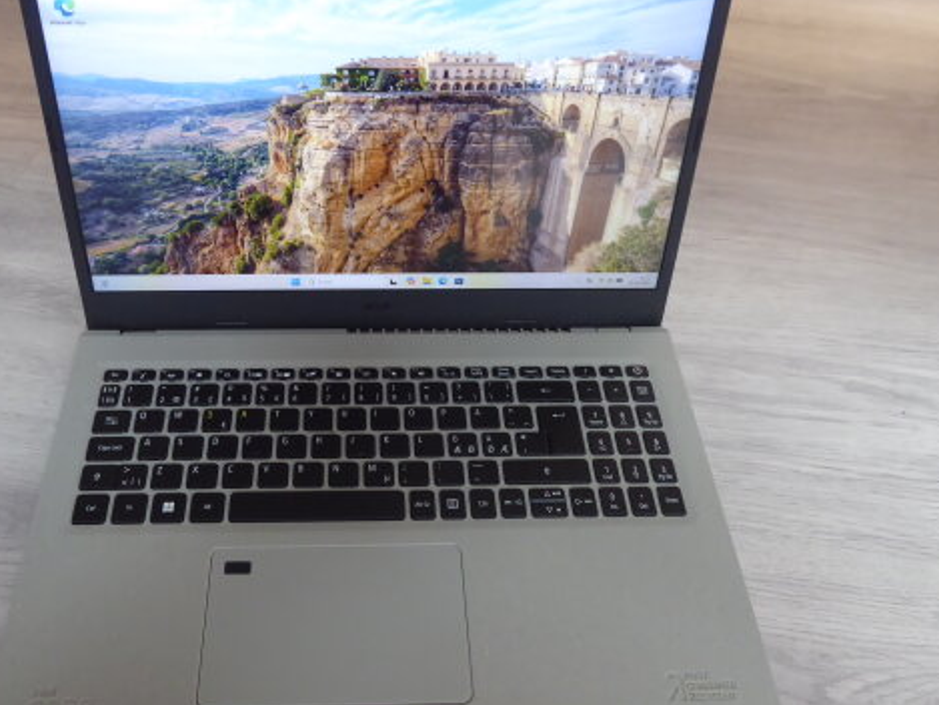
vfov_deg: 44.2
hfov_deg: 56.4
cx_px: 384
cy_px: 346
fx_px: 868
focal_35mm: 32
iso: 400
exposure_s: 1/25
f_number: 3.3
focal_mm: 4.3
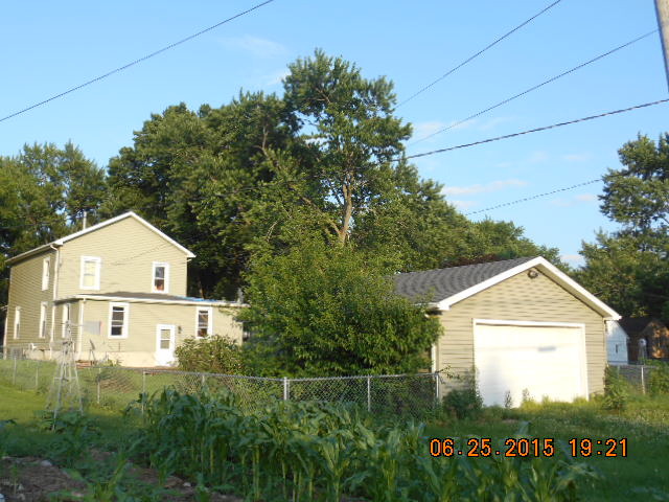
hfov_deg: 52.6
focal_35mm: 35
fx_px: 676
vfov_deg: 40.7
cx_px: 334
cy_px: 251
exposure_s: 1/320
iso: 80
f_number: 3.7
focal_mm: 6.3
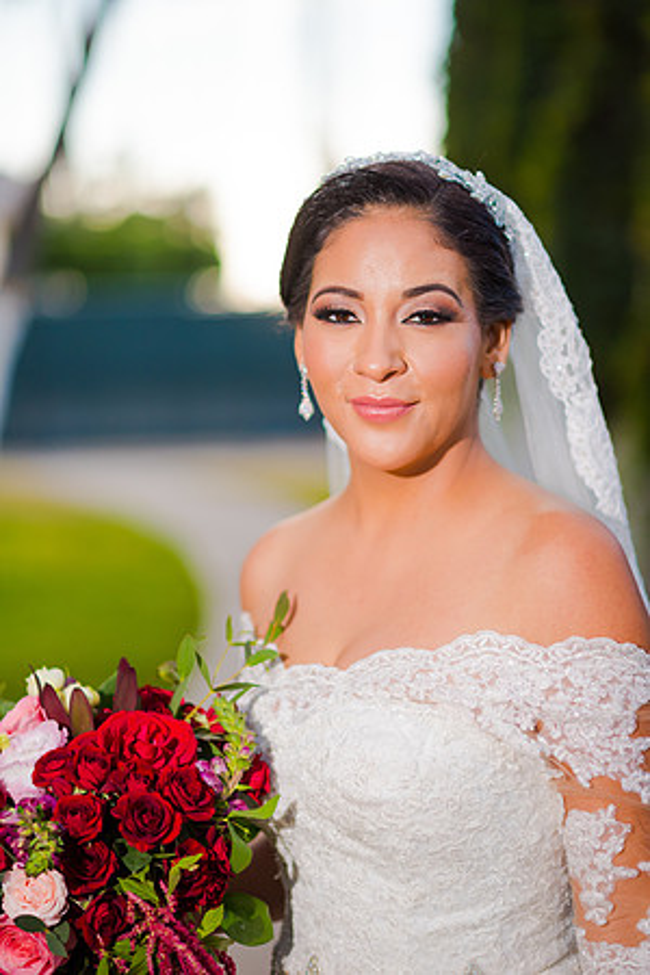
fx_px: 2302
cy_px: 488
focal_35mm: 85
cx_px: 325
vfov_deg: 23.9
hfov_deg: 16.1
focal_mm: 85
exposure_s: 1/4000
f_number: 1.8
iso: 320
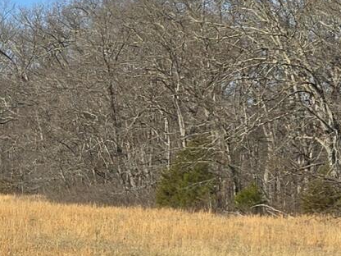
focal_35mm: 166
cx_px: -674
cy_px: 335
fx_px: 1635
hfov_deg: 9.4
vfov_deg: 8.8
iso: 12
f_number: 1.7
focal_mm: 6.3
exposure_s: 1/671
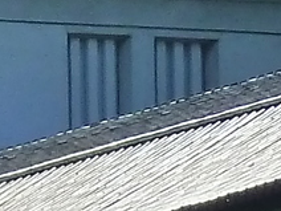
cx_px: -61
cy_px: 187
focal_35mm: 3008
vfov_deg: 0.5
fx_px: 24418
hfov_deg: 0.7
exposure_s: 1/400
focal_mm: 49.2
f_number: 4.9
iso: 200
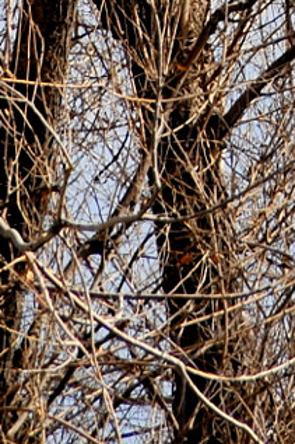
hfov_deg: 1.8
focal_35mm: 776
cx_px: 908
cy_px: -856
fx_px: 9548
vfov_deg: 2.6
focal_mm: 120
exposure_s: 1/500
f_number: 11
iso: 200
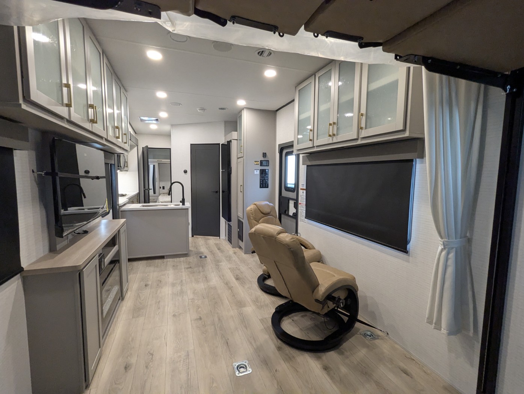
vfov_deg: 78.2
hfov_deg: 94.4
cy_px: 197
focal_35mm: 16
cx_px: 262
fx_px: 243
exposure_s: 1/64.2
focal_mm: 2.35
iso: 345
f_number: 2.2
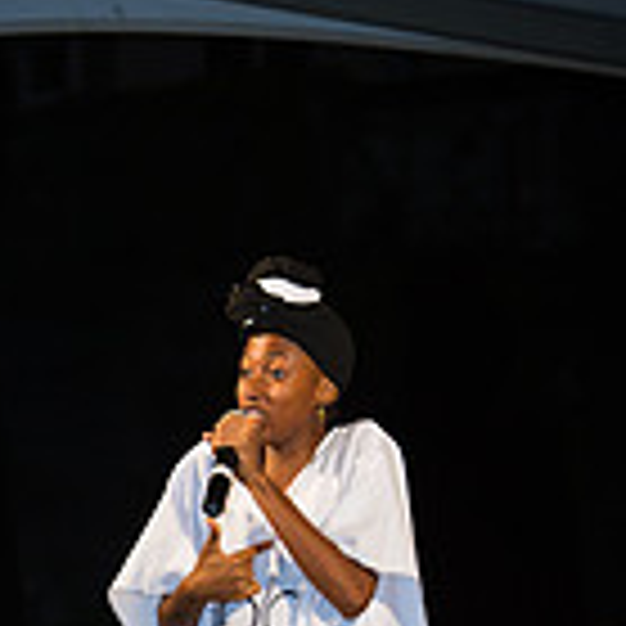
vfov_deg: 6.0
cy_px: 901
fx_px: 5913
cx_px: 151
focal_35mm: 289
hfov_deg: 6.1
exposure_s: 1/160
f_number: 5.6
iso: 1600
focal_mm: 105
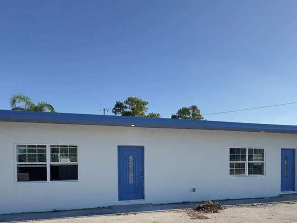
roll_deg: +0.6
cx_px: 174
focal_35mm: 24
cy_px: 167
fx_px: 206
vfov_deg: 54.2
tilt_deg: -1.2
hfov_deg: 71.1
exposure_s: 1/875
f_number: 2.2
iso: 40
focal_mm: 2.22
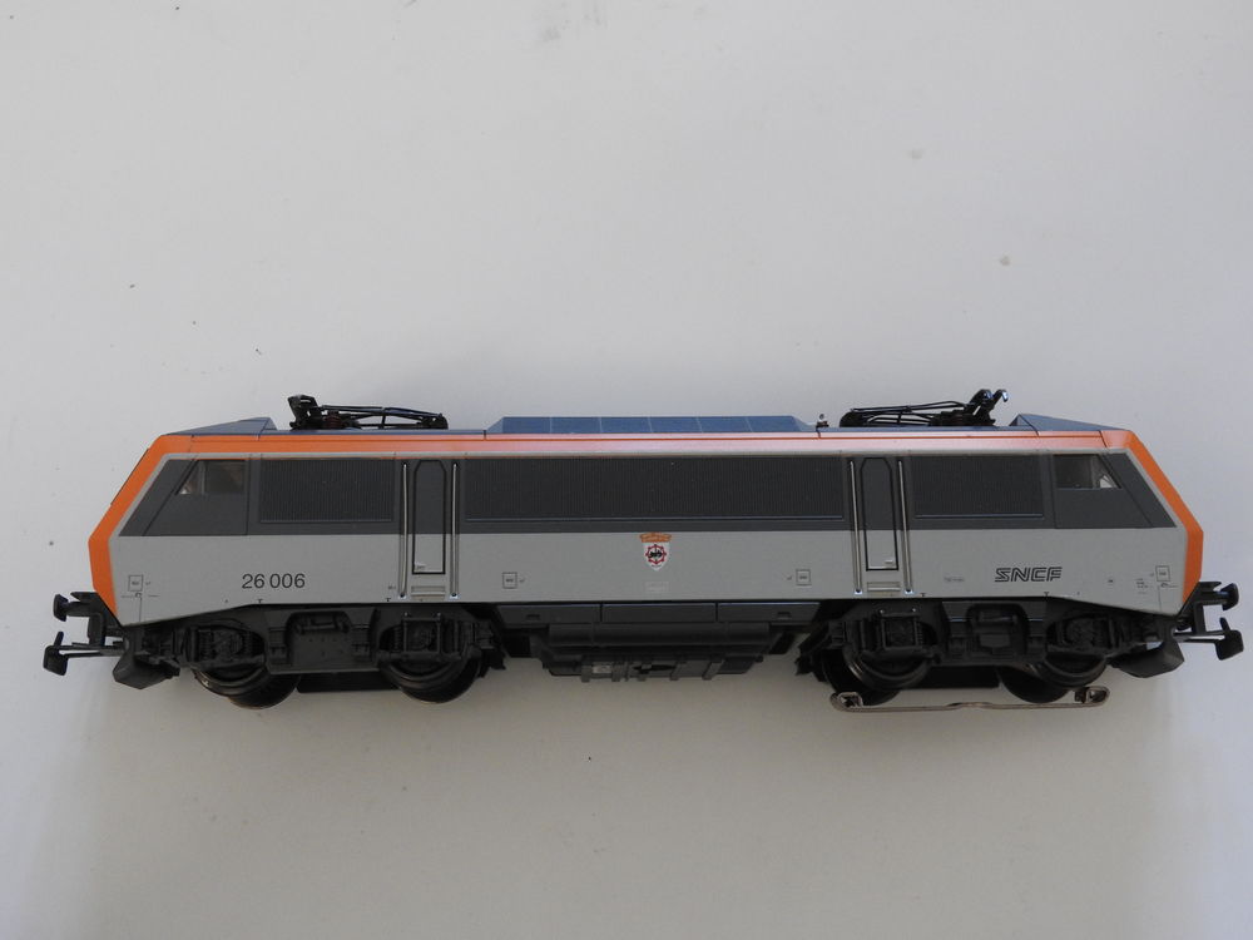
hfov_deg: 42.1
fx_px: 1629
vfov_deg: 32.2
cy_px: 470
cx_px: 626
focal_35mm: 45
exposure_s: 1/10
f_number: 4.5
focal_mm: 8.1
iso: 400
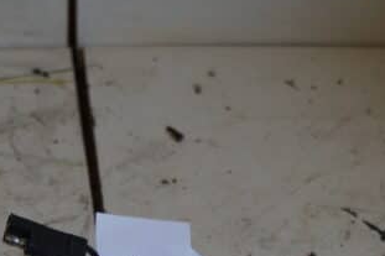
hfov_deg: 22.9
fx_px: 951
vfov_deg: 14.3
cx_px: 172
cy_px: 390
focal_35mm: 89
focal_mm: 18
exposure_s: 1/60
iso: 125
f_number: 3.5
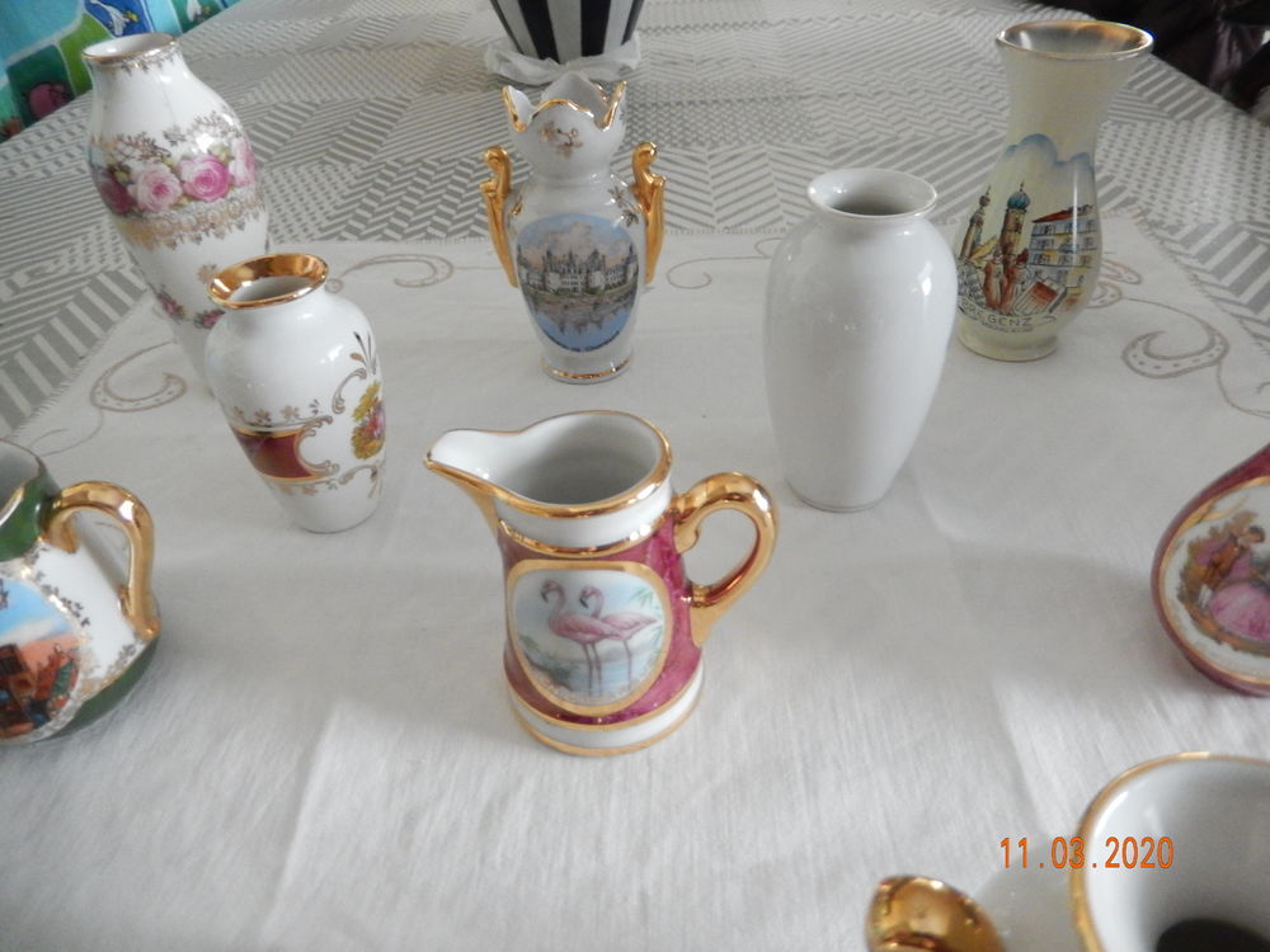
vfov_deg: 54.9
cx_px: 635
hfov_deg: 69.4
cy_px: 476
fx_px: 917
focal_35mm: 25
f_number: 3.4
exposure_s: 1/8
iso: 800
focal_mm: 4.5
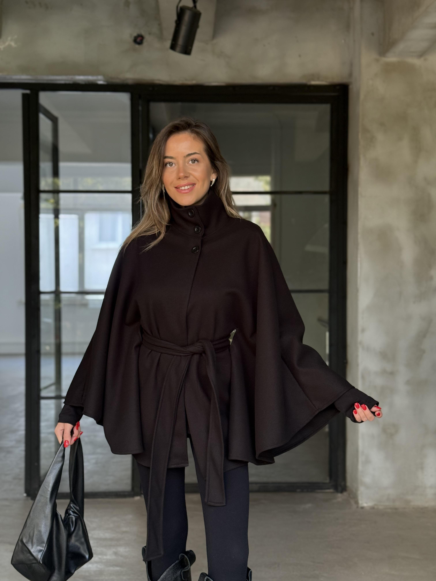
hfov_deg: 30.3
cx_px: 218
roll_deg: -0.4
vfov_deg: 39.7
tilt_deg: -1.4
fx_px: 806
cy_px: 290
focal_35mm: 48
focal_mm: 6.76
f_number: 1.78
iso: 100
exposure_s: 1/60
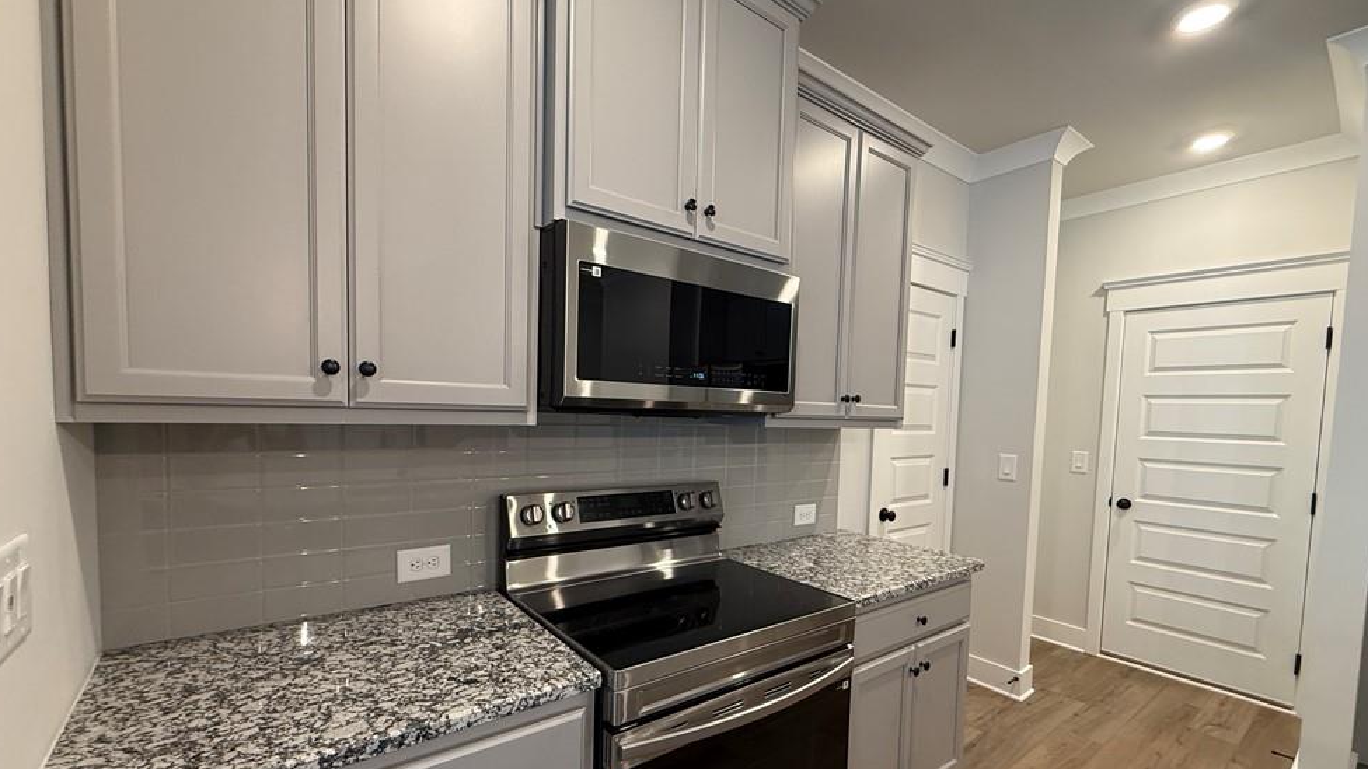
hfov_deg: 99.4
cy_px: 445
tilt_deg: -3.1
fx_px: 580
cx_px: 699
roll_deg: -1.8
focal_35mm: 16
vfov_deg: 66.7
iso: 250
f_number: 2.2
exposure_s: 1/60
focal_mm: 2.22
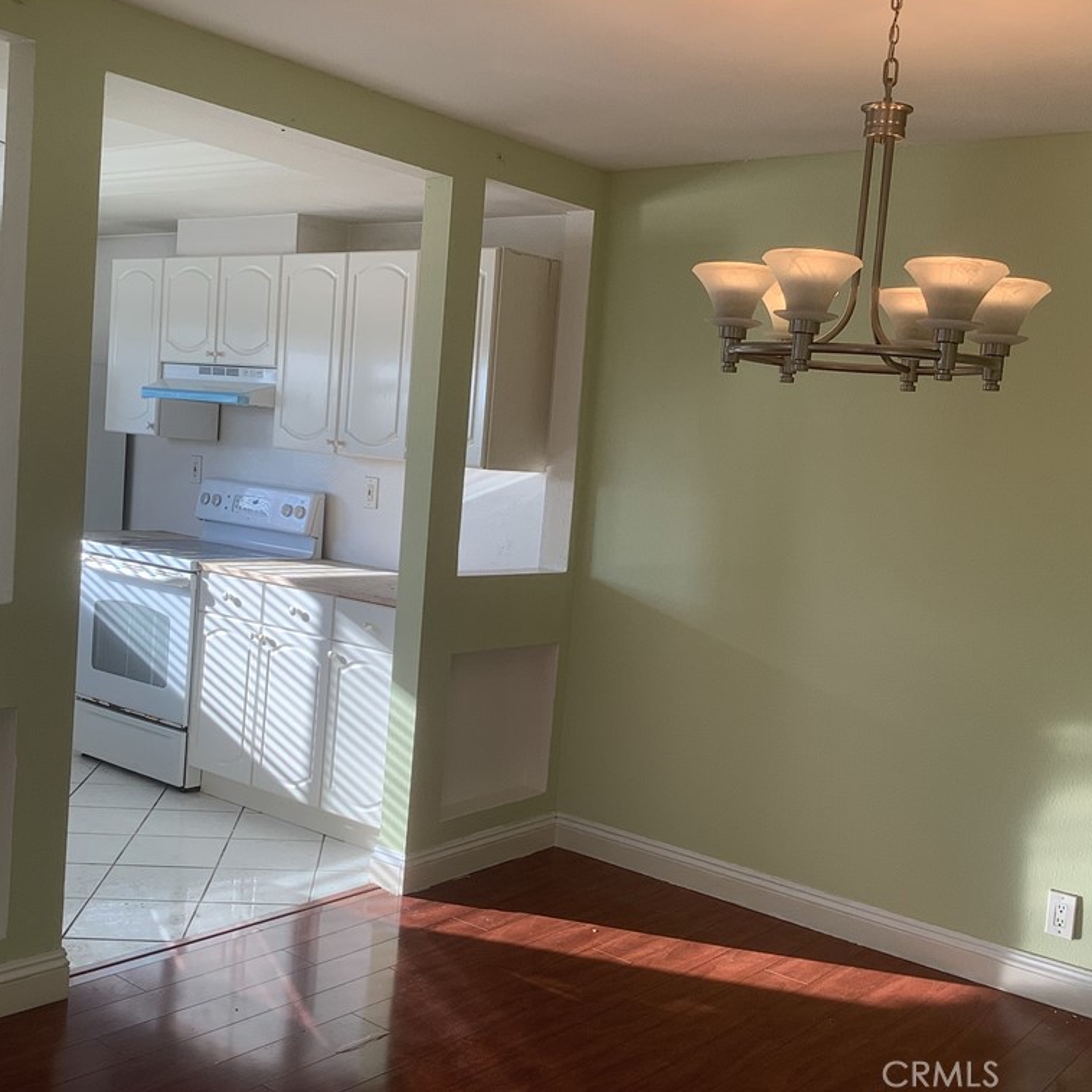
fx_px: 1321
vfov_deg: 44.9
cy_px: 542
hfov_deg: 44.9
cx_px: 594
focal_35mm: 37
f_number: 2.4
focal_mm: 3.3
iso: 32
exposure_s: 1/120
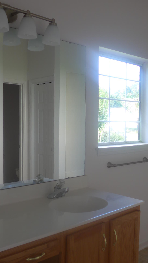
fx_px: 272
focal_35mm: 39
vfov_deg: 51.5
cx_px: 41
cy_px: 144
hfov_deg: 30.0
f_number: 2.2
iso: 80
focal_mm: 6
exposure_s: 1/100
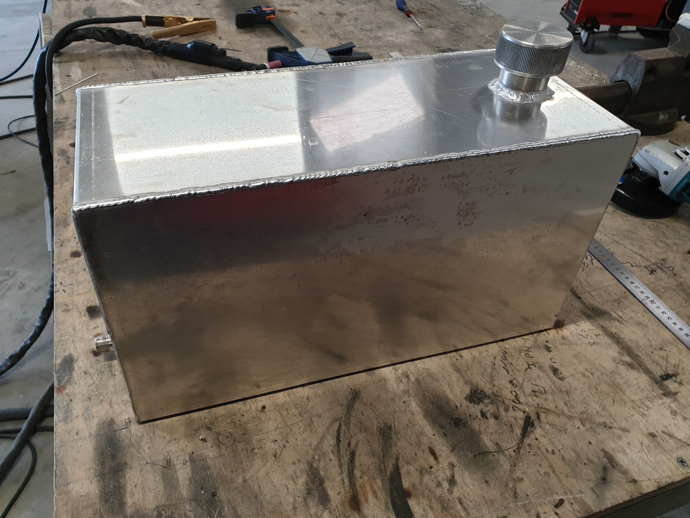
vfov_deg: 51.3
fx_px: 538
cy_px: 268
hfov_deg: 65.3
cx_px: 336
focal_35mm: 27
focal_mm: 4.3
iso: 100
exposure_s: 1/50
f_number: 2.4
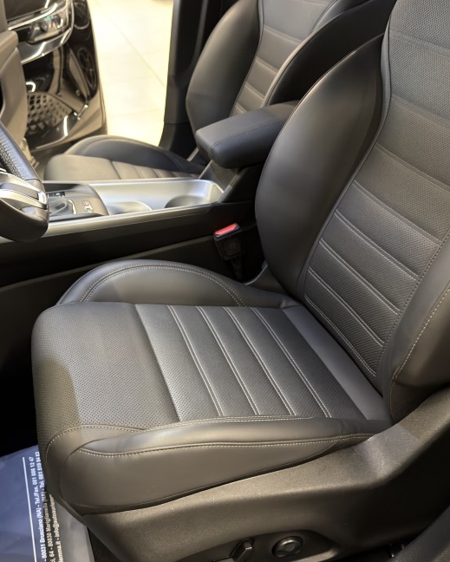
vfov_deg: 49.1
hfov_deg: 39.7
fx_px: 616
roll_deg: +8.2
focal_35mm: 37
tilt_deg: -30.6
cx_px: 149
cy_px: 289
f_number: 1.78
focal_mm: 6.76
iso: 640
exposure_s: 1/25
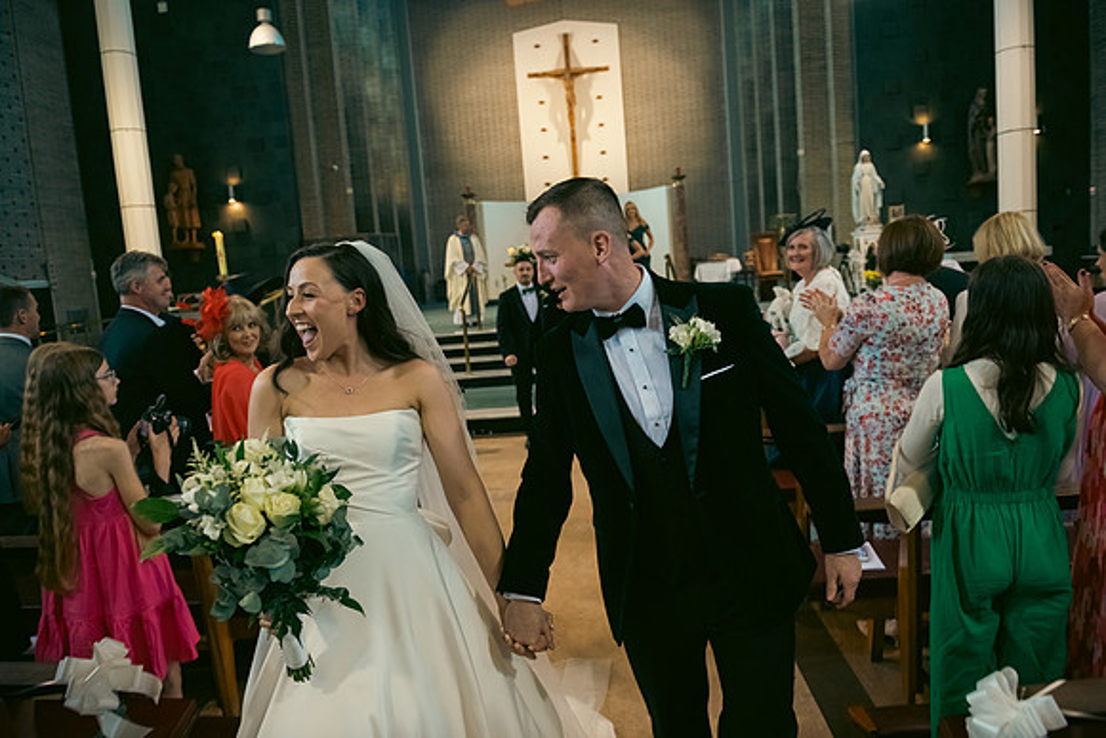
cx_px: 553
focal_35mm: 24
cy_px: 369
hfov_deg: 73.7
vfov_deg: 53.2
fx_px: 737
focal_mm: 24
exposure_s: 1/160
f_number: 3.5
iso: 1000
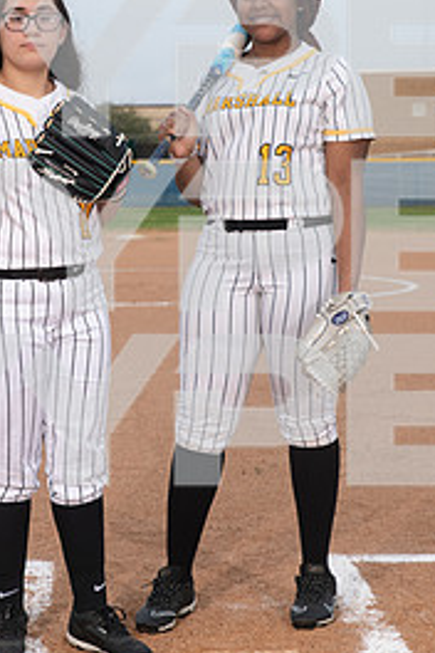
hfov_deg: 13.8
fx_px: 1794
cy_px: 237
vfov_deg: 20.6
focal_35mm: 99
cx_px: 151
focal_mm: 58
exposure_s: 1/400
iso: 200
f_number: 6.3
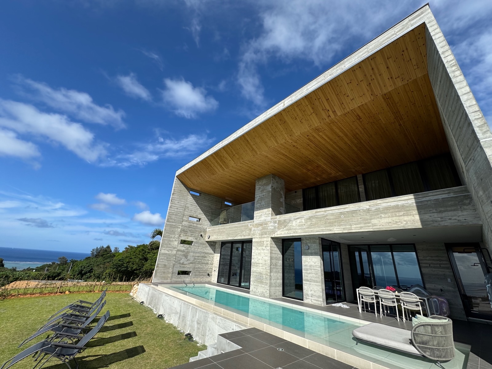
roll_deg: -4.1
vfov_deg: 85.7
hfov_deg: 102.1
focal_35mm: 14
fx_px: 199
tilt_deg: +21.5
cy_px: 184
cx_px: 246
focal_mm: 2.22
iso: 50
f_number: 2.2
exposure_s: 1/2028
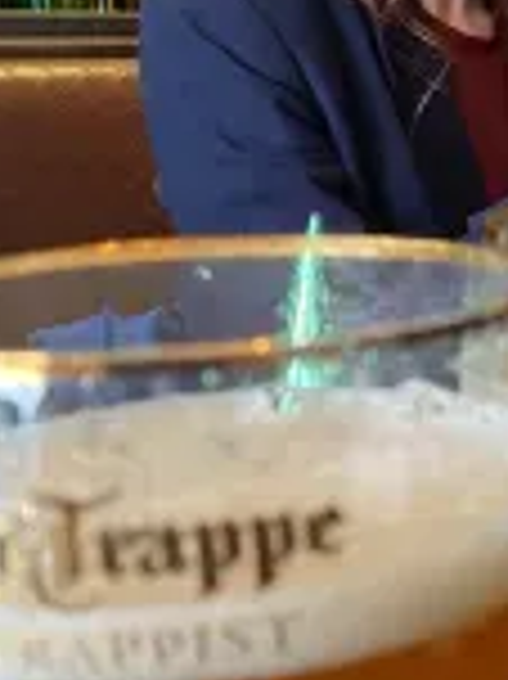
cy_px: 423
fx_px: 1352
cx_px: 656
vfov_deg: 28.1
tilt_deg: -13.5
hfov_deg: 19.6
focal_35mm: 69
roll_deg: +0.9
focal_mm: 4.25
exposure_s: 1/60
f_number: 1.8
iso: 250
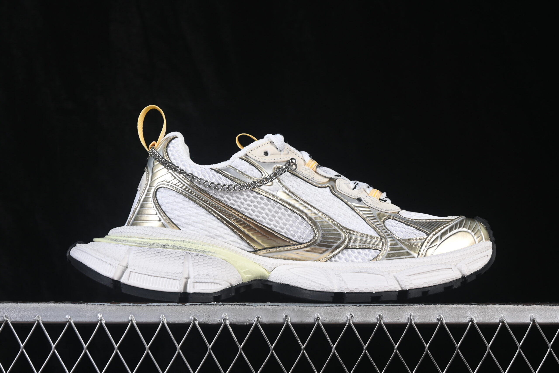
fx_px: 1165
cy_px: 186
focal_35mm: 75
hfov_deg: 27.0
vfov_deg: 18.2
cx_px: 280
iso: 160
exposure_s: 1/80
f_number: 8
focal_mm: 50
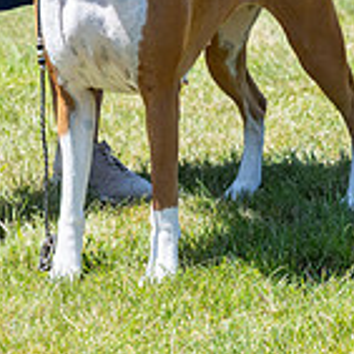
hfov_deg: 6.0
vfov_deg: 6.0
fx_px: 3355
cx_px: 53
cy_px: -173
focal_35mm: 290
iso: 320
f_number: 6.3
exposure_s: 1/640
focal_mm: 107
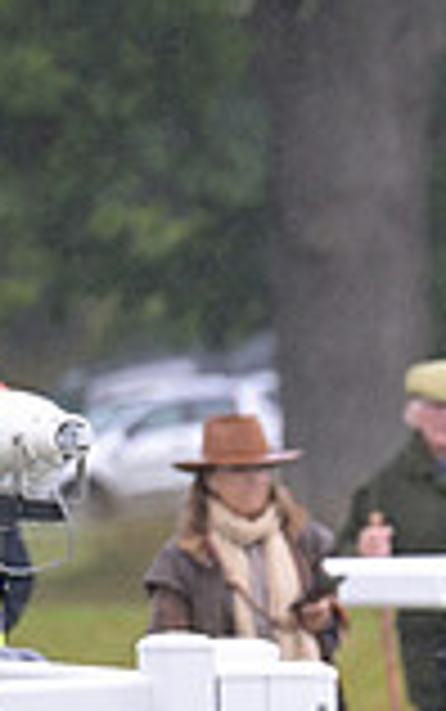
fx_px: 14521
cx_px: 1279
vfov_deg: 2.8
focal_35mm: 748
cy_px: 646
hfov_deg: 1.8
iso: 1400
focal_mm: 200
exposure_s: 1/1250
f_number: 4.5
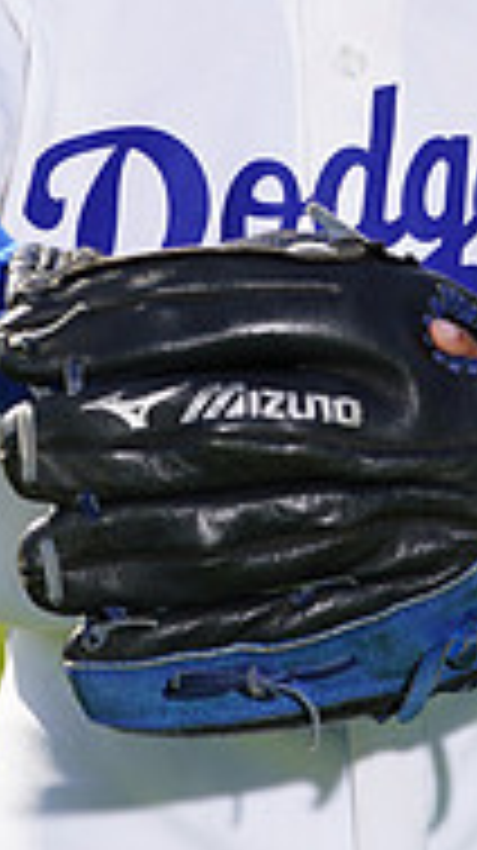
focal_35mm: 549
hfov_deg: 2.2
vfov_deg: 3.9
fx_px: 12372
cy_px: -283
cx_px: 313
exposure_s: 1/250
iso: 100
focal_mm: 171
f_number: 7.1
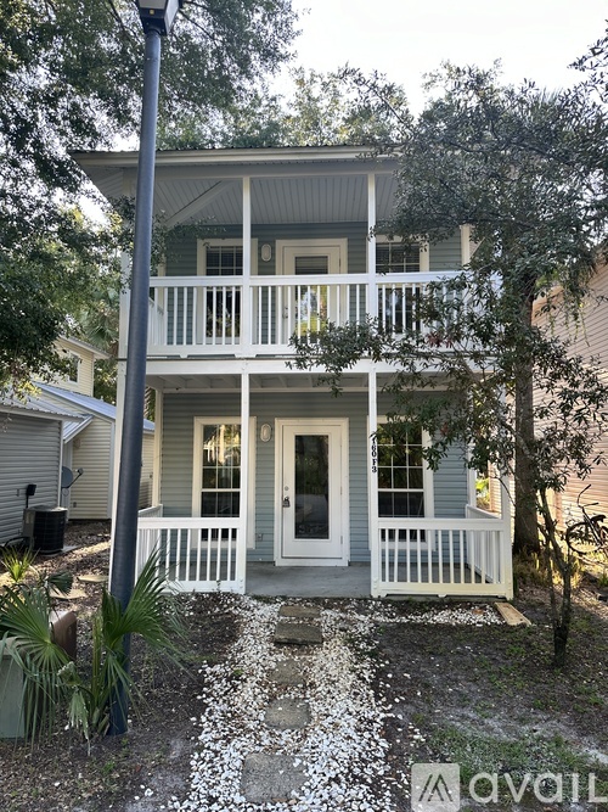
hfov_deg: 56.8
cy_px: 406
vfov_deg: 71.6
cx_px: 304
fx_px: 562
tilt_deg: +6.6
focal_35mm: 24
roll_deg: -1.4
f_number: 1.78
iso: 80
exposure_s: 1/260
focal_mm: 6.86
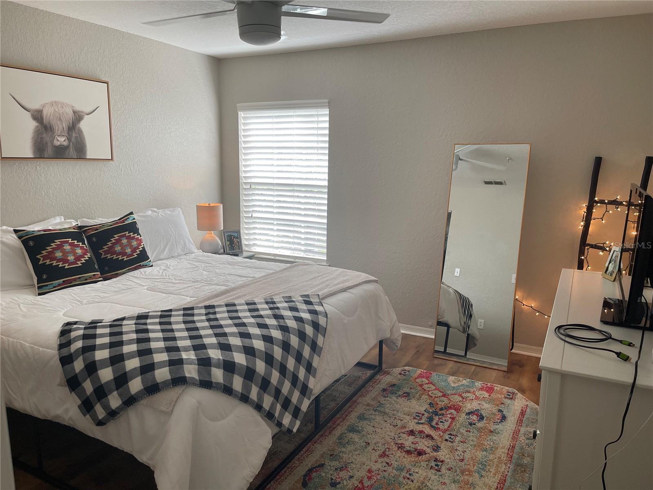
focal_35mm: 26
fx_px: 490
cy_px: 245
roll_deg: -1.2
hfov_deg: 67.3
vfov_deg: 53.1
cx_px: 326
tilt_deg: -10.9
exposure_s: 1/120
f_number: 1.6
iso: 80
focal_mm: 5.1
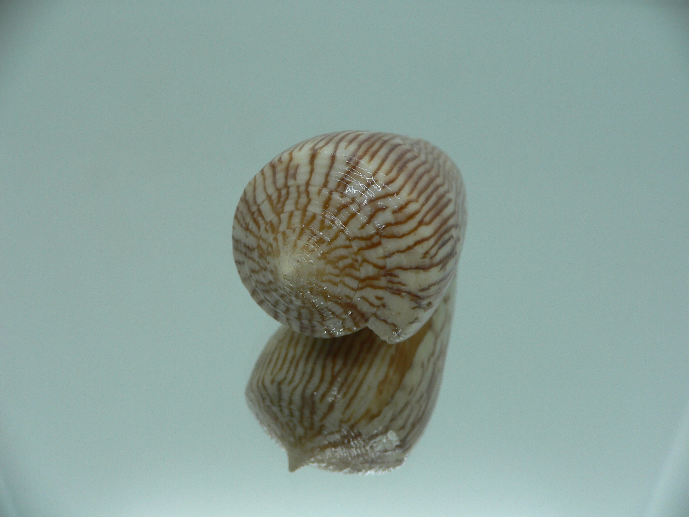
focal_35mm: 35
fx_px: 697
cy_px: 258
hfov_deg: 52.6
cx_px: 344
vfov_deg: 40.7
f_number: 2.8
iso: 80
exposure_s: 1/60
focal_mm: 4.6
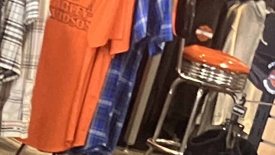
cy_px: 698
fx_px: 1546
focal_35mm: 212
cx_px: -37
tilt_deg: -26.8
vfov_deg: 4.9
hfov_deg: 10.0
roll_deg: -16.1
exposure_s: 1/60
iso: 320
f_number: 1.8
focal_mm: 3.99
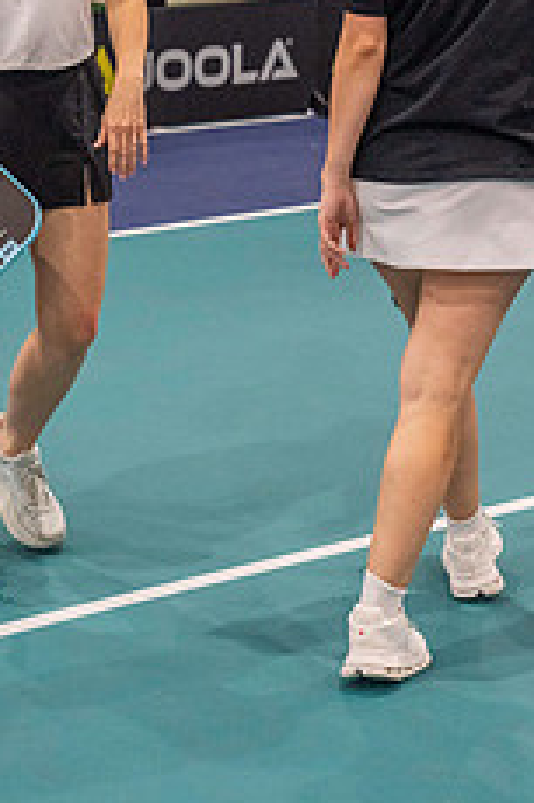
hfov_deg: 10.0
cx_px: 209
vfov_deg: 14.9
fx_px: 3053
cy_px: 164
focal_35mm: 137
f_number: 4
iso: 8000
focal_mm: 70
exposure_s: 1/800
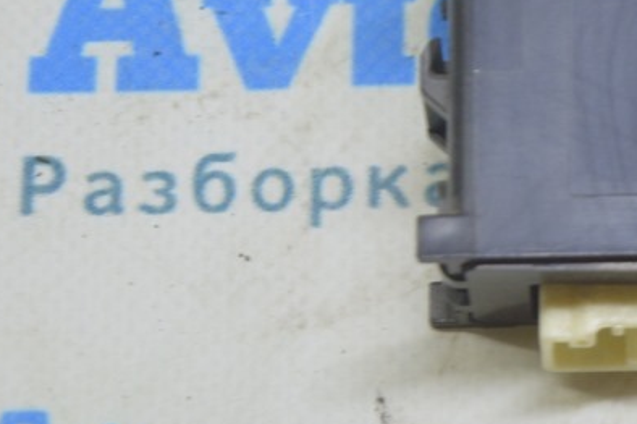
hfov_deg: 9.5
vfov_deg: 6.4
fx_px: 3789
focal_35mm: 214
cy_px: -11
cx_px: 650
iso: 400
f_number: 5.6
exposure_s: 1/20
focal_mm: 55
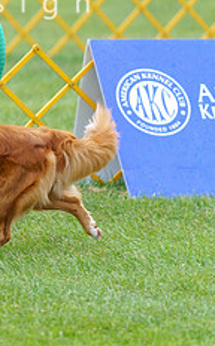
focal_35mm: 597
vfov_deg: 3.5
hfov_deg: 2.2
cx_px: -126
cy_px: 57
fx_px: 5607
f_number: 2.8
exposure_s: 1/640
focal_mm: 200
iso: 640
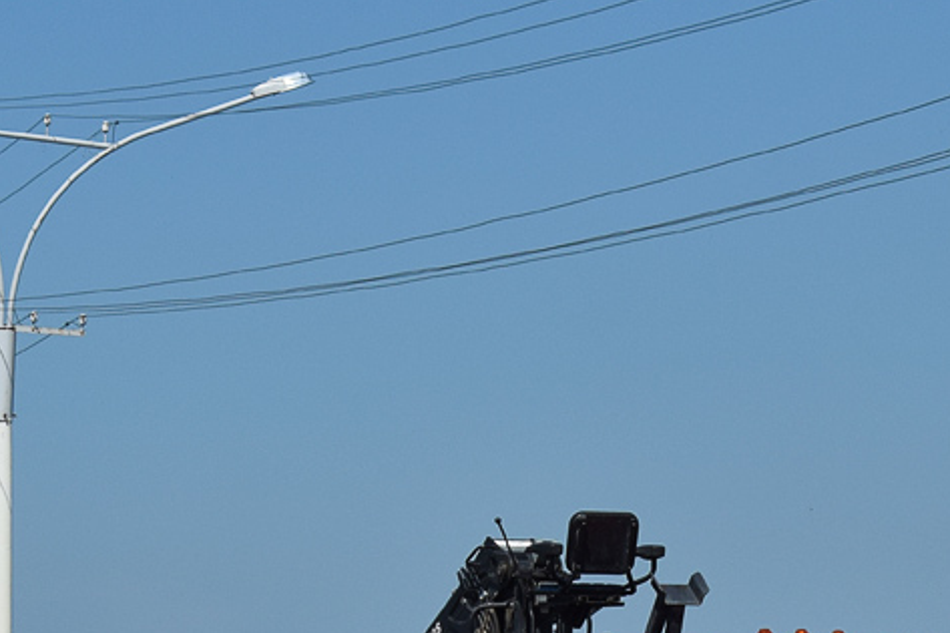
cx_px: 556
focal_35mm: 209
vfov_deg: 6.5
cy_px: 758
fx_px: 5520
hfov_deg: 9.8
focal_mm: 55
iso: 200
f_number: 7.1
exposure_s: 1/1600
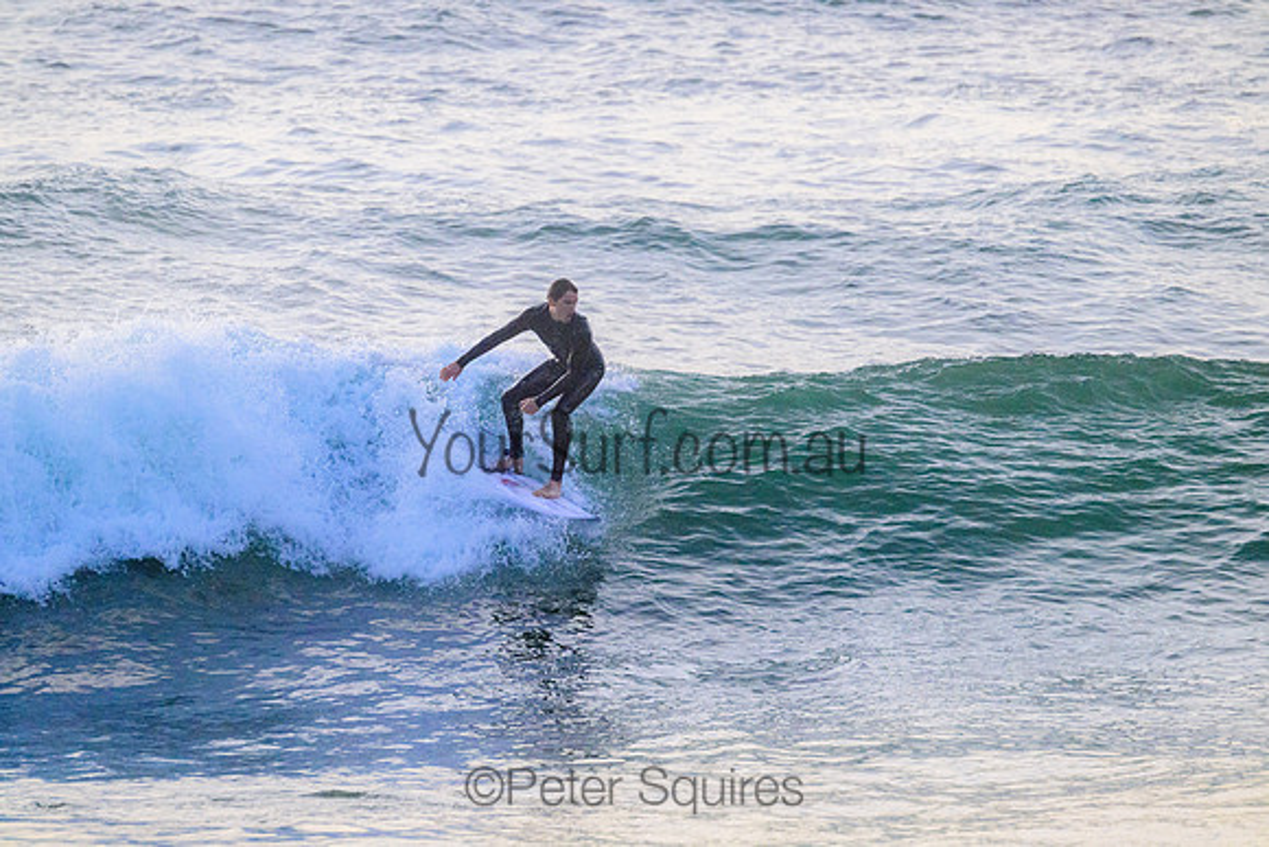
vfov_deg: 2.3
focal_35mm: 600
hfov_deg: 3.4
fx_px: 21154
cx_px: 634
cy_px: 424
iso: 2800
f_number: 11
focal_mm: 600
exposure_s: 1/1600
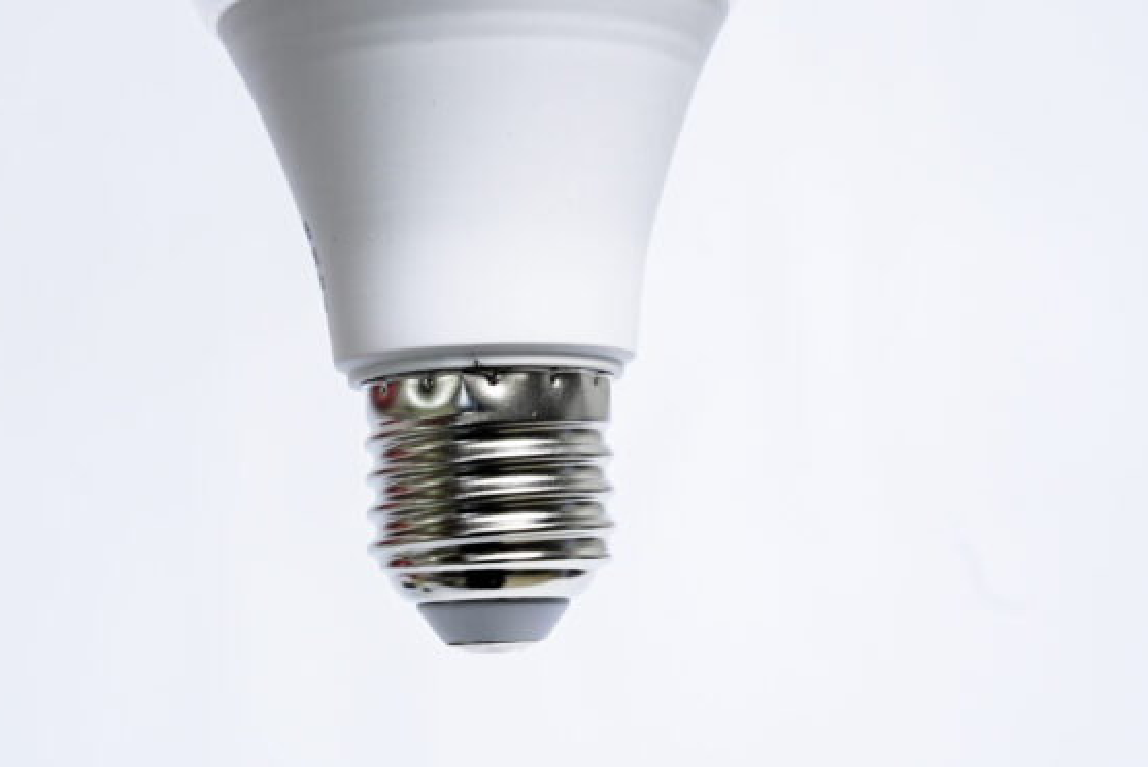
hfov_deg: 23.1
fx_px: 2808
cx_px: 495
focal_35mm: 88
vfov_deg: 15.6
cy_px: 367
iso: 3200
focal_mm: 70
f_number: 9
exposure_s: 1/160
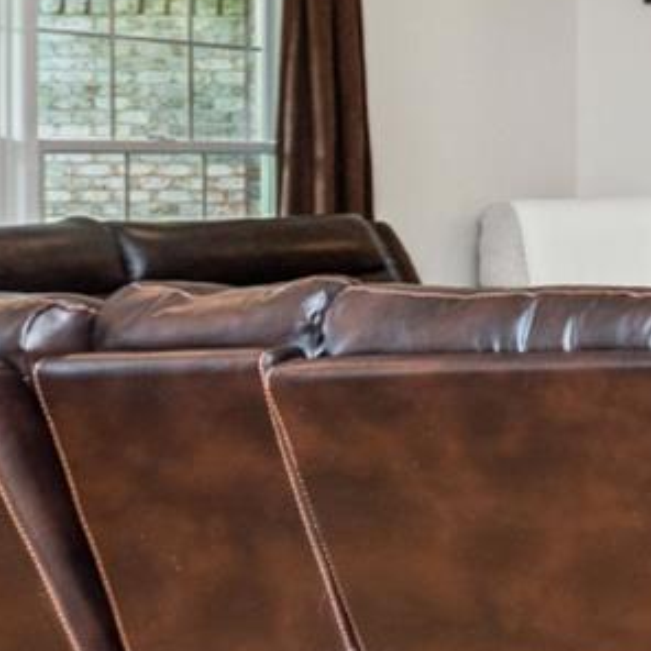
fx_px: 1192
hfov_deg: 15.7
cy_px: 114
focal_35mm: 56
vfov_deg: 29.7
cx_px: 1526
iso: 1000
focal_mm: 13
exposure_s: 1/125
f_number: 5.6
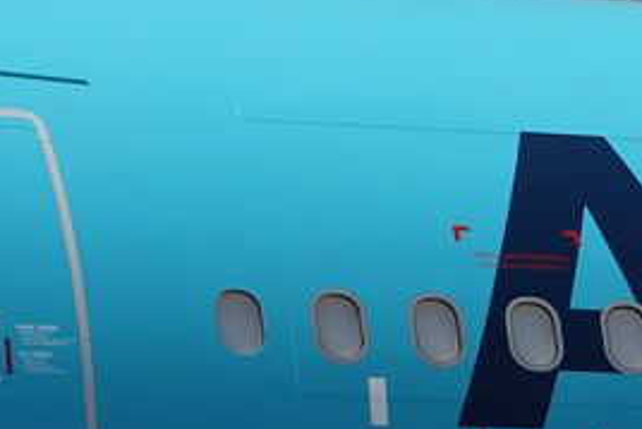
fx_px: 8688
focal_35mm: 487
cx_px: 1068
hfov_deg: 4.2
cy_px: 703
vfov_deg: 2.8
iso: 100
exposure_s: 1/640
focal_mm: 85
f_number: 8
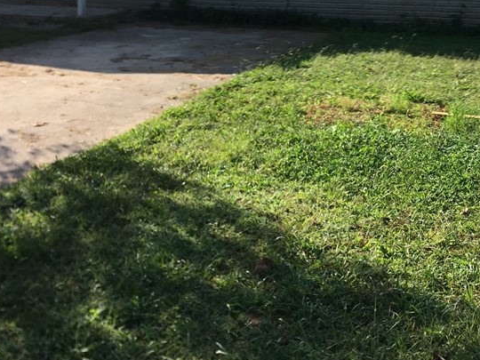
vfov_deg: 25.8
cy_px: 39
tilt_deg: -7.8
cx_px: 316
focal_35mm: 55
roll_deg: +0.5
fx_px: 763
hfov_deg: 34.6
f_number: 2.2
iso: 25
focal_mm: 4.15
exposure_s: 1/845
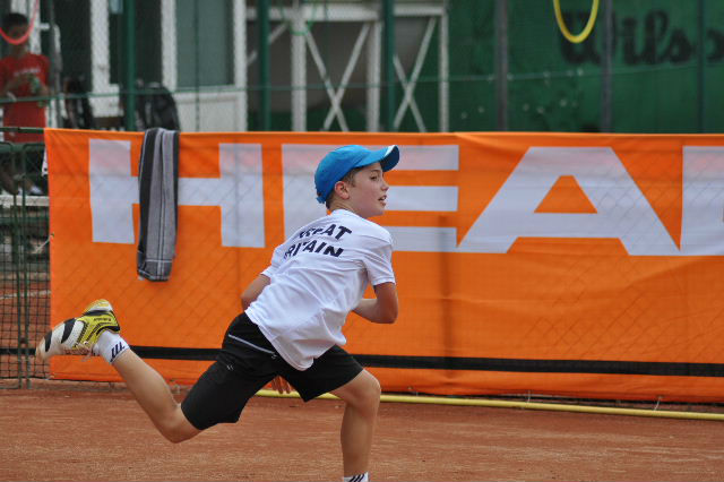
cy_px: 241
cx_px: 362
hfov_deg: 8.3
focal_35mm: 248
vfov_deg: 5.5
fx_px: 4975
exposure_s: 1/1250
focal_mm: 165
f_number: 4.5
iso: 400
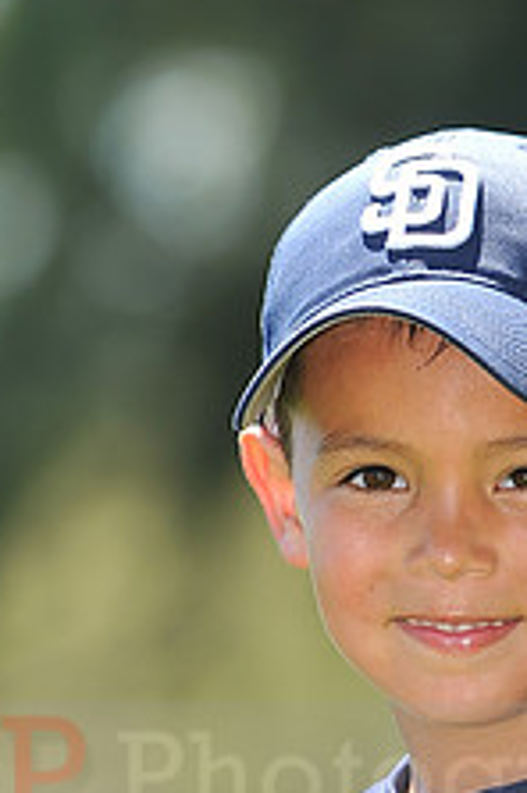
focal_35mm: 520
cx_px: 377
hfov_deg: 2.6
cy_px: 750
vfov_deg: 4.0
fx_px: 11453
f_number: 4.5
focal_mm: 200
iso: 200
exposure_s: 1/500
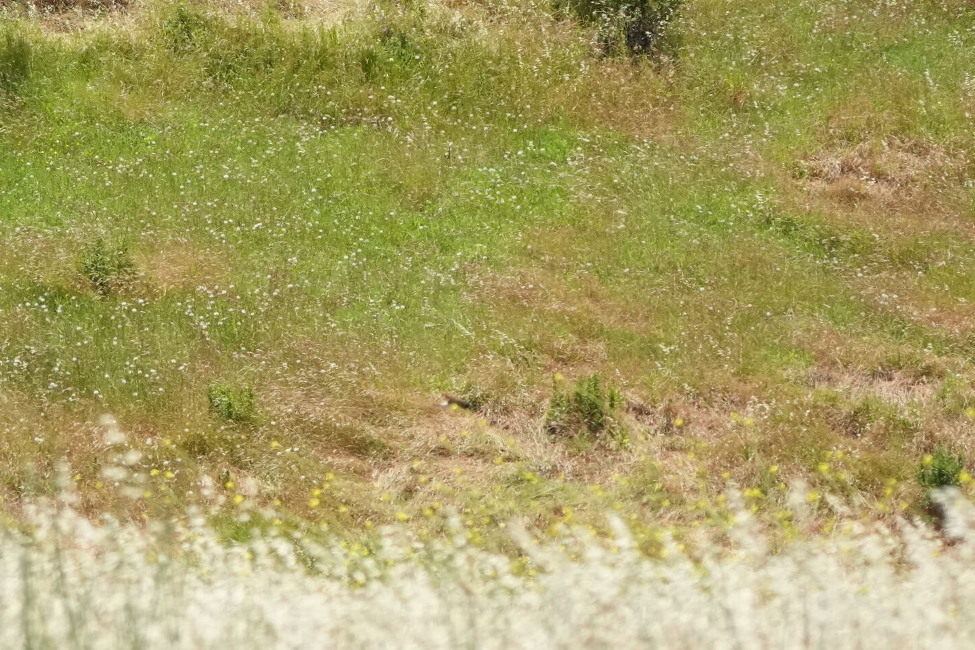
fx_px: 10777
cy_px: -8
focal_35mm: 398
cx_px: 84
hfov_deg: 5.2
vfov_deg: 3.5
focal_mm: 132
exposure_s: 1/3200
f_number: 5.6
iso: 1250
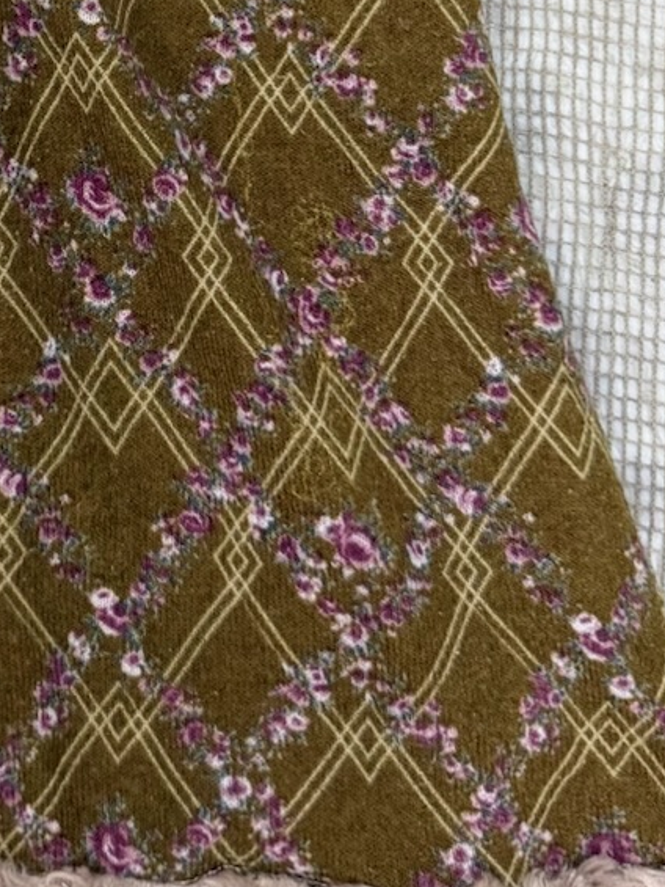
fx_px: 2228
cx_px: -165
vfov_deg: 21.0
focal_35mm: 87
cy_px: -165
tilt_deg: -89.5
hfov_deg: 16.2
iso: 250
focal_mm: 6.76
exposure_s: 1/50
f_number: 1.78
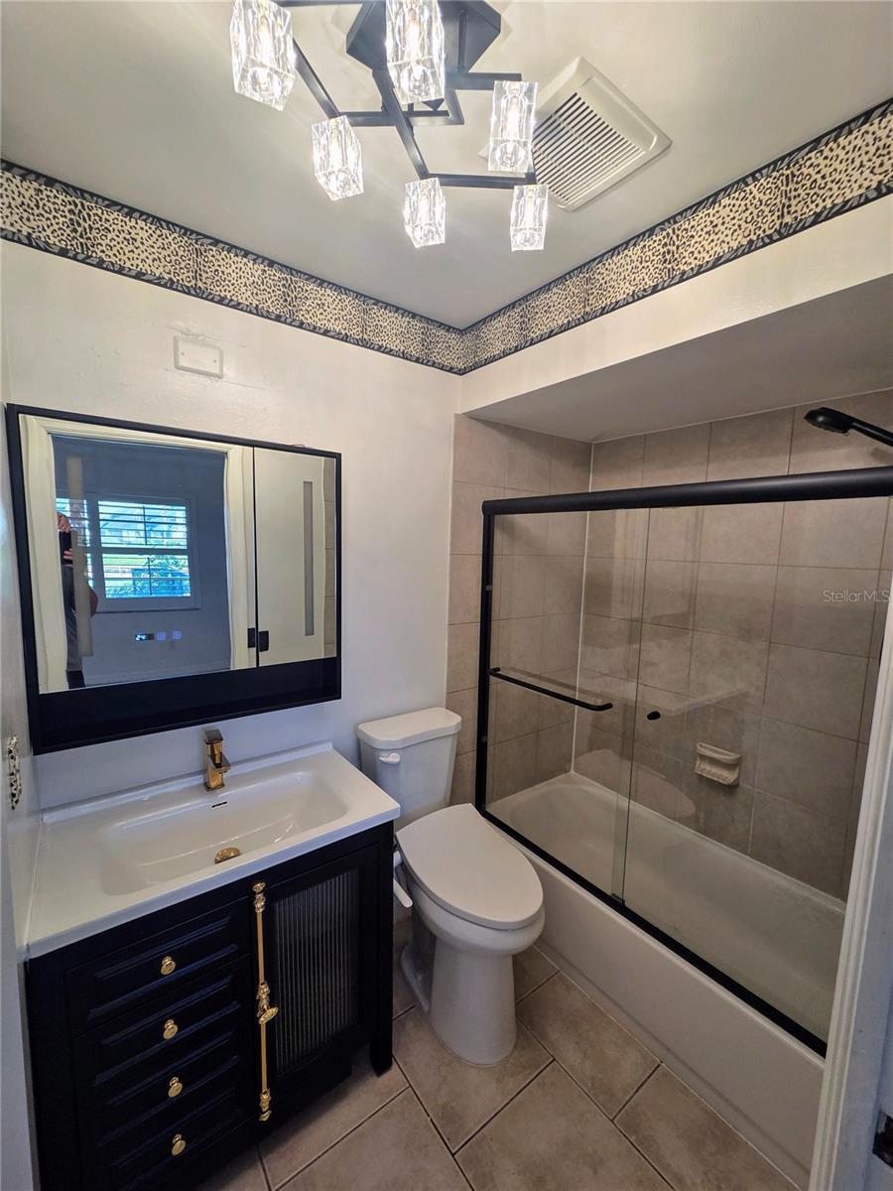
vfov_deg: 106.2
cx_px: 446
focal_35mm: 13
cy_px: 596
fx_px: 447
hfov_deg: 89.9
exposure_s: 1/120
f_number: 2.2
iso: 100
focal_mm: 2.2
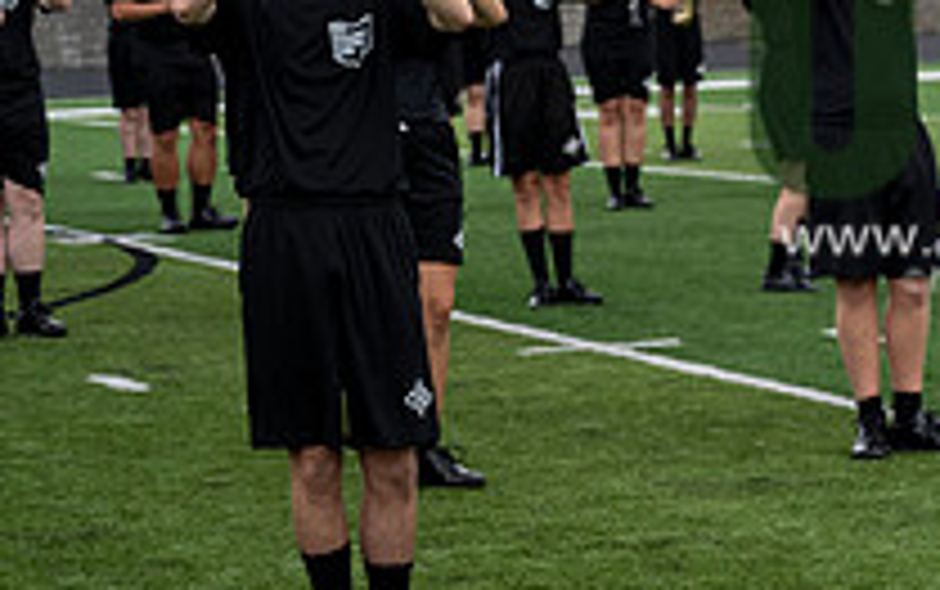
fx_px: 5076
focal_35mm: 198
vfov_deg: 6.6
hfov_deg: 10.4
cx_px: 1088
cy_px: 79
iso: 250
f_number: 4
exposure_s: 1/800
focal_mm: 70
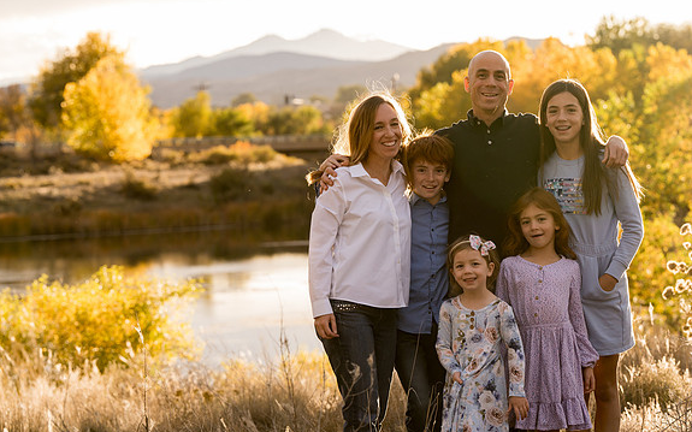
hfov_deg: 14.8
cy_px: 217
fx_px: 2658
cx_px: 344
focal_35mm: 141
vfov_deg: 9.3
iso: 640
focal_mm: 137
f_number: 6.3
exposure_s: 1/250
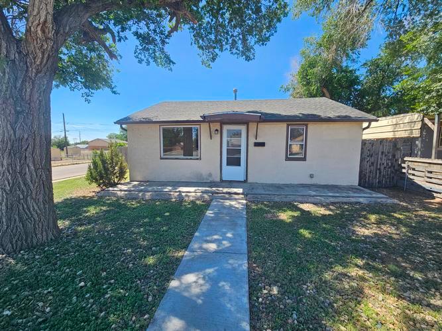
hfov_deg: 106.2
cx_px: 221
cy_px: 166
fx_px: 166
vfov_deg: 89.9
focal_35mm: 13
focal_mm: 2.2
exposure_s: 1/763
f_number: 2.2
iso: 50
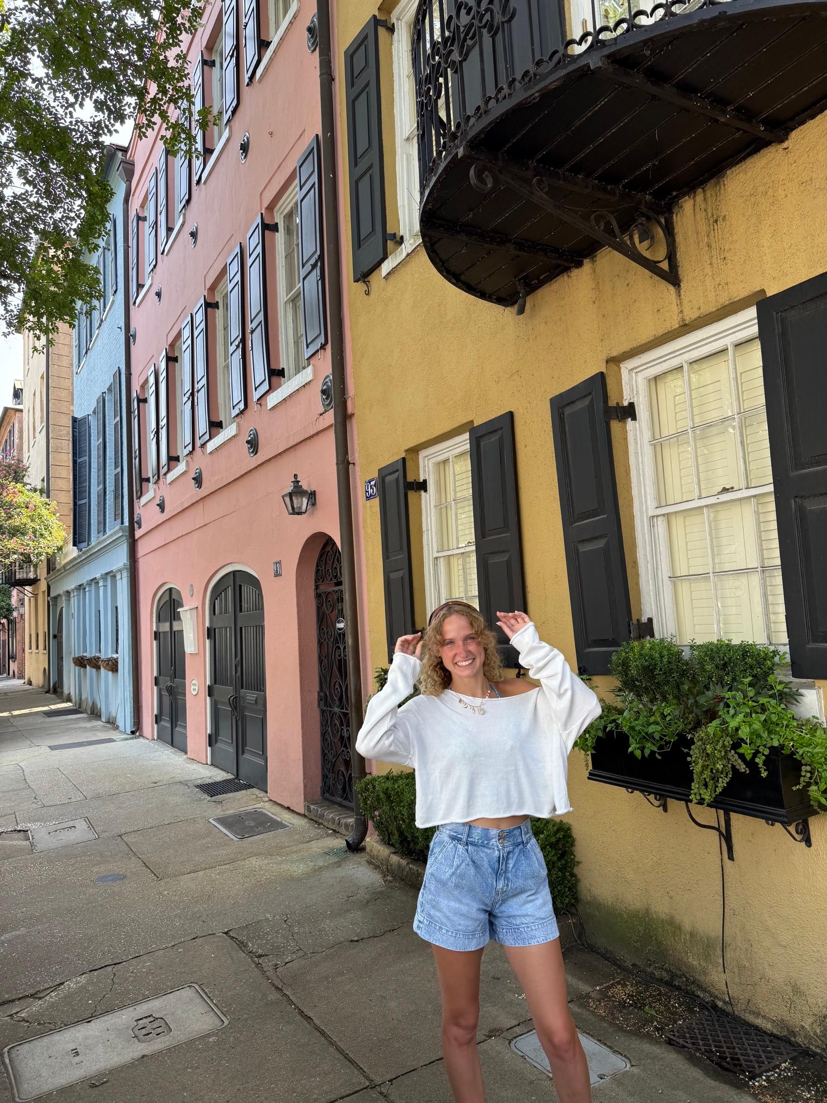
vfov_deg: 71.6
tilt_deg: +6.9
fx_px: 765
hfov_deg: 56.8
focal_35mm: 24
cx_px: 414
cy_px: 552
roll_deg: +2.5
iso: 80
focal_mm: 6.76
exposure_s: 1/327
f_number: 1.78
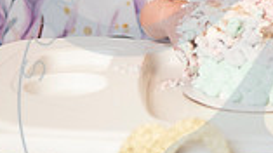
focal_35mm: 147
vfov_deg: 8.1
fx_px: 1063
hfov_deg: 14.4
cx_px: 283
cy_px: -44
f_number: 2.8
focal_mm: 38
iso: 250
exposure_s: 1/160
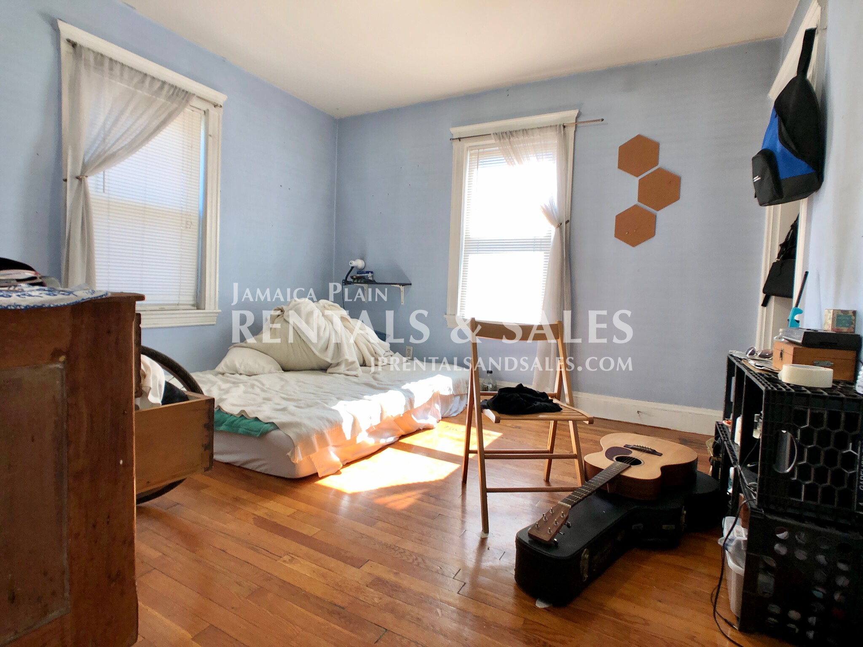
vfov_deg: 49.7
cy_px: 324
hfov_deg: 63.4
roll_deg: -1.8
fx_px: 698
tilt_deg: -2.1
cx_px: 432
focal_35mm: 28
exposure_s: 1/40
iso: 25
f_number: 1.8
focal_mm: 3.99
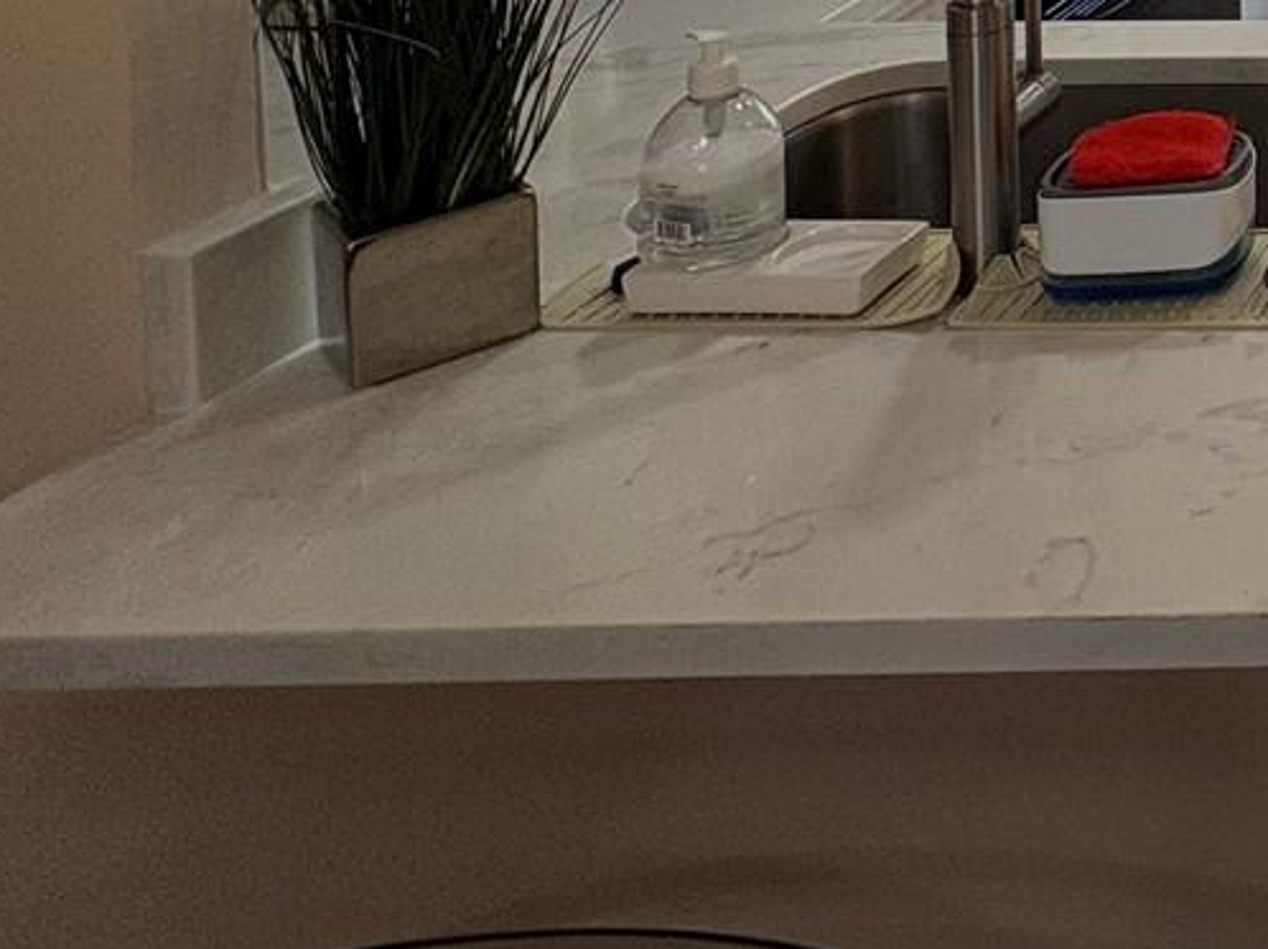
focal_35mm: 45
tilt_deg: -1.9
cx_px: 1818
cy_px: -448
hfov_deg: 29.4
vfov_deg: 25.1
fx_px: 1648
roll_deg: +0.7
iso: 64
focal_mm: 2.22
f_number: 2.2
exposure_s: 1/120
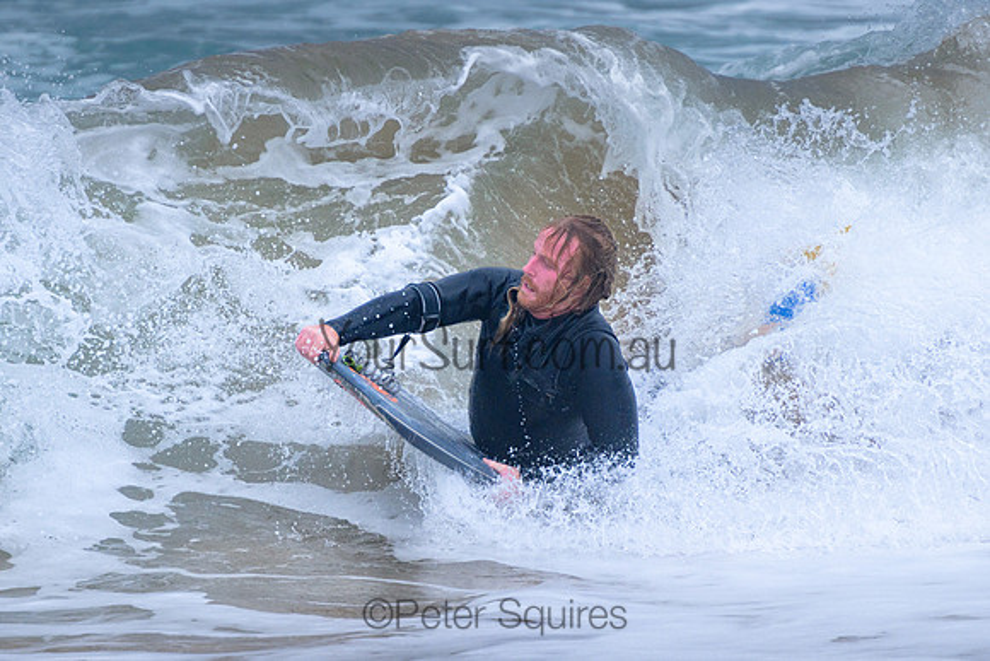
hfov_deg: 3.7
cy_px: 374
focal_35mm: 550
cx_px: 476
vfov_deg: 2.5
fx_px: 15132
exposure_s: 1/2000
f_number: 5.6
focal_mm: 400
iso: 720
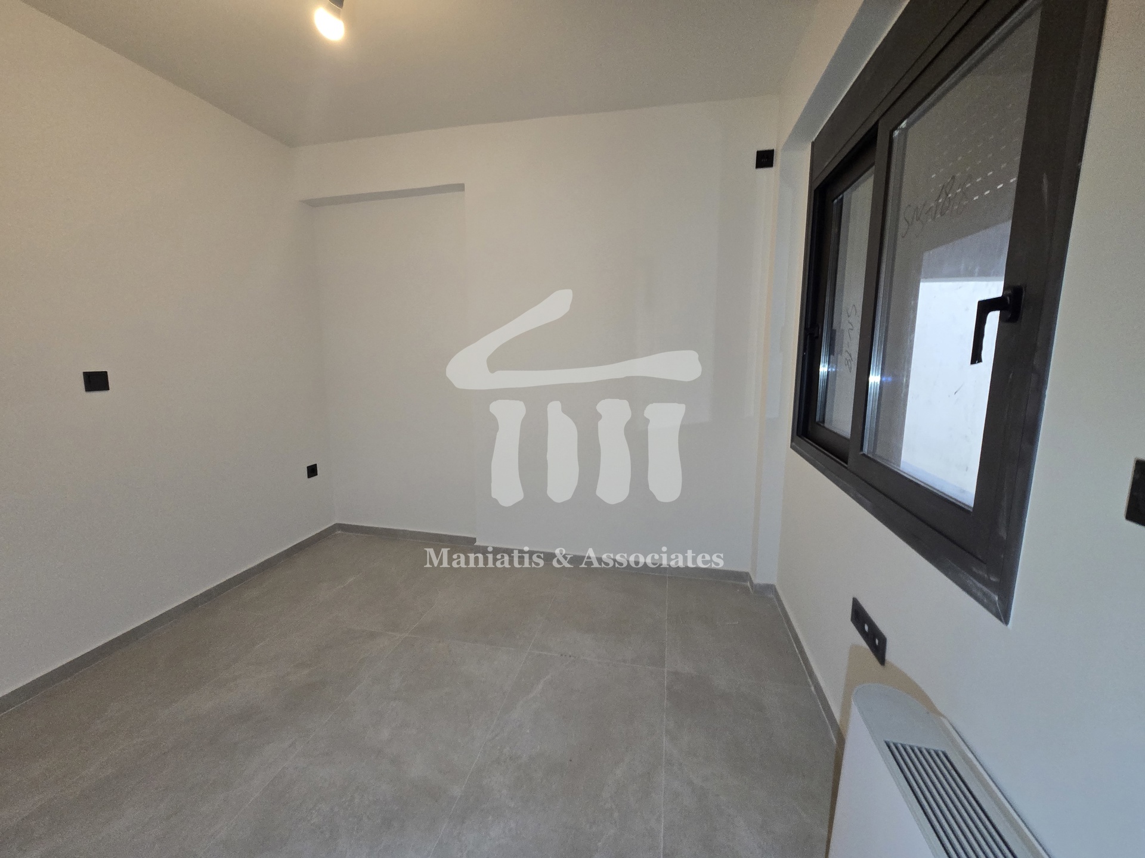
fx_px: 430
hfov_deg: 106.2
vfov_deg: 89.9
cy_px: 429
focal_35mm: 13
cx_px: 572
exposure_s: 1/100
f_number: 2.2
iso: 500
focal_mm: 2.2
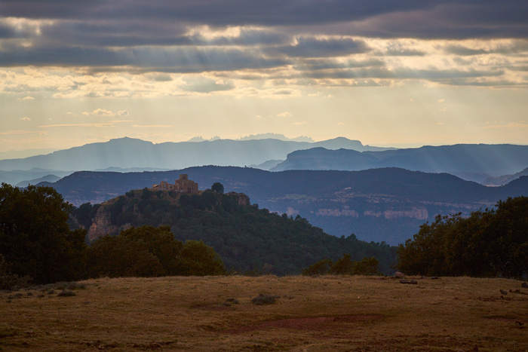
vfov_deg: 13.7
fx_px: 1467
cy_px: 176
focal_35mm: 100
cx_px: 264
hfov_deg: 20.4
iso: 200
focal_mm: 100
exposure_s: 1/500
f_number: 11
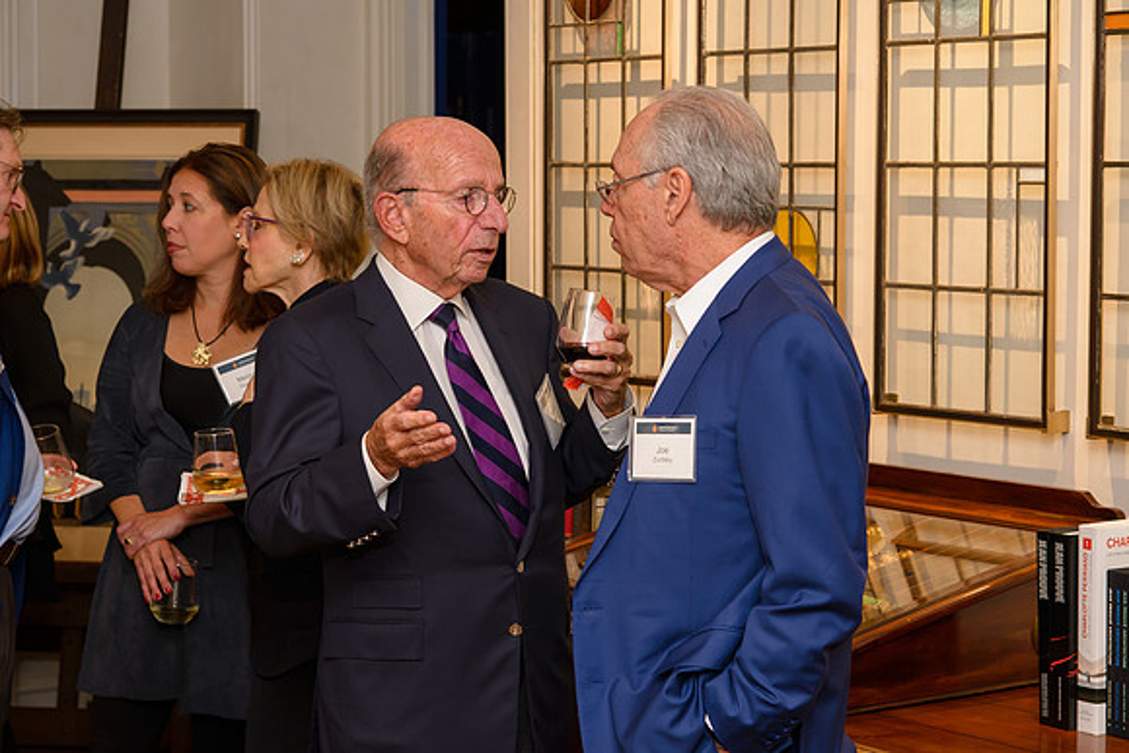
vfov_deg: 16.9
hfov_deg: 25.1
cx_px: 602
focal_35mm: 81
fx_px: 2533
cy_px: 359
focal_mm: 75
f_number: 5.6
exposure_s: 1/50
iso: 800
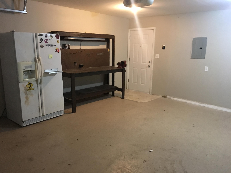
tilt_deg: -8.9
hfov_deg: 61.7
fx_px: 194
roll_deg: -1.7
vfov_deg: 48.2
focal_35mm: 29
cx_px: 116
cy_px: 86
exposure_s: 1/4
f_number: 2.2
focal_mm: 4.15
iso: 64
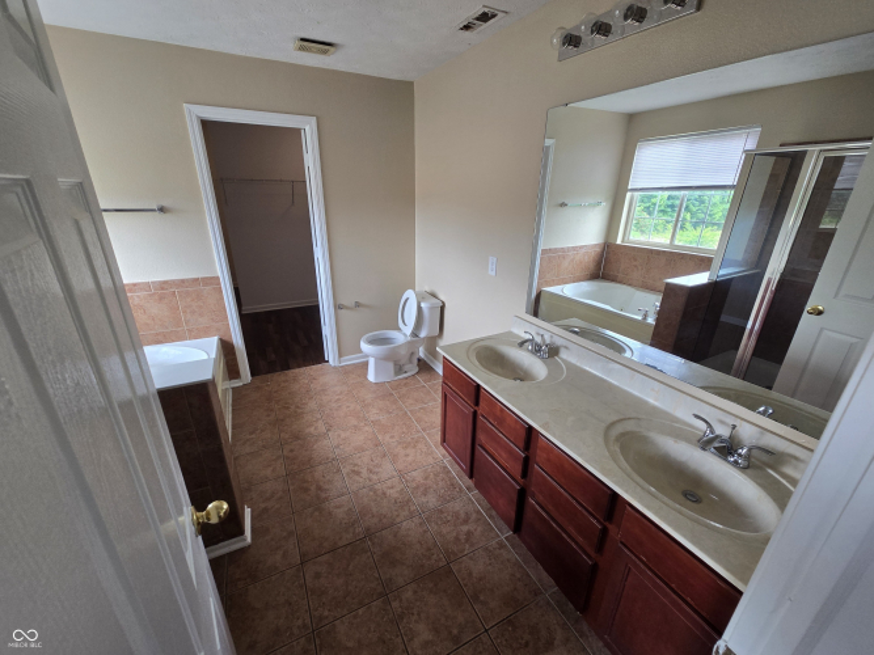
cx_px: 437
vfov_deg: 89.9
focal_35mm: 13
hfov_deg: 106.2
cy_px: 328
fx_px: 328
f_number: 2.2
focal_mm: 2.2
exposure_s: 1/60
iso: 80
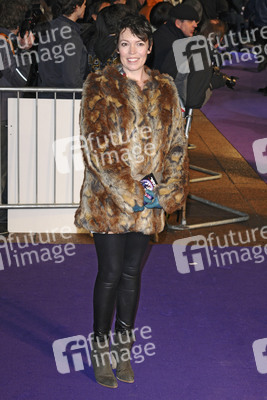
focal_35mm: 78
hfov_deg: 17.5
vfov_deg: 26.0
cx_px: 134
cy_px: 200
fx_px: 867
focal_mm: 52
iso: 640
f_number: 5.6
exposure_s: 1/160
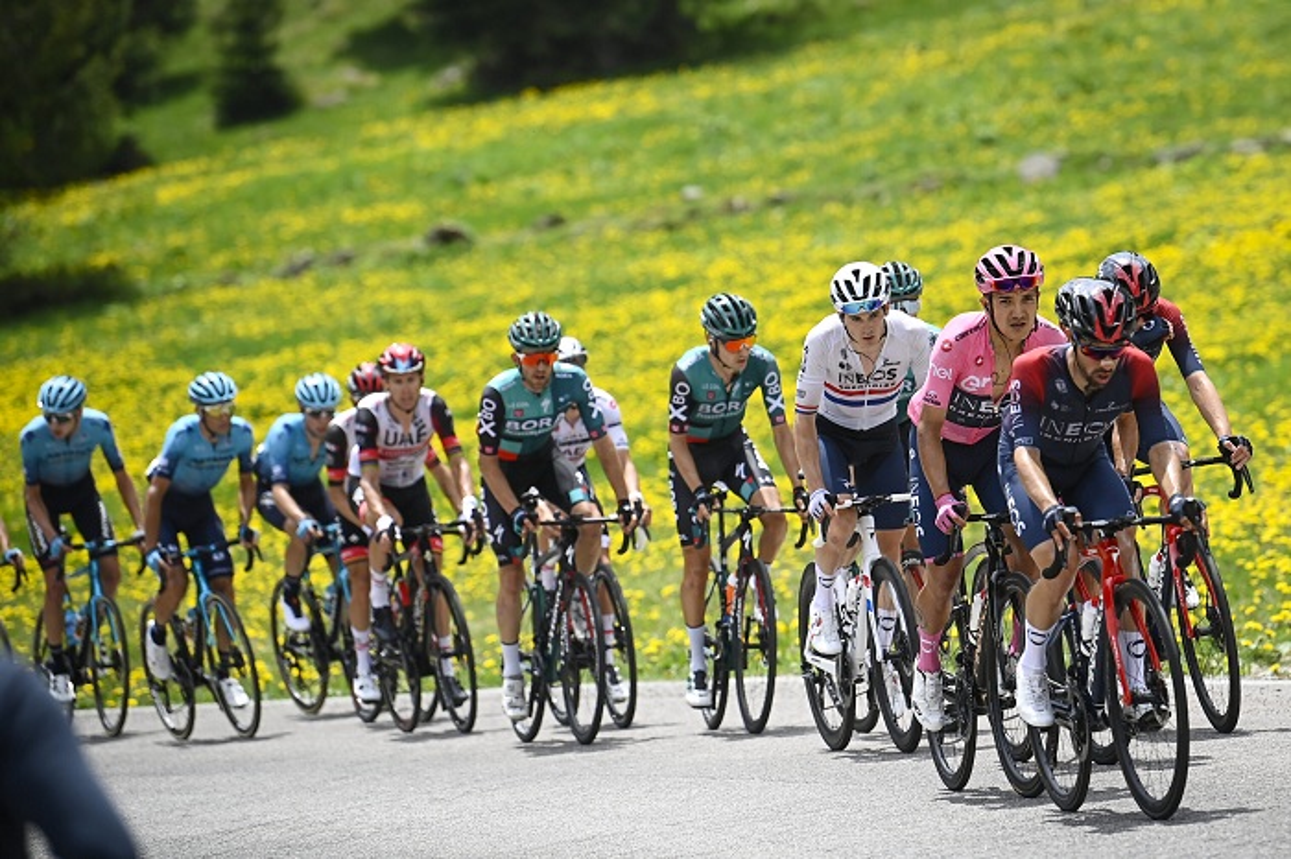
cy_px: 430
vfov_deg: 6.9
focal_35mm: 200
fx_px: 7169
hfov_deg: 10.3
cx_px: 646
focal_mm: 200
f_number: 3.5
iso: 250
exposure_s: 1/2500
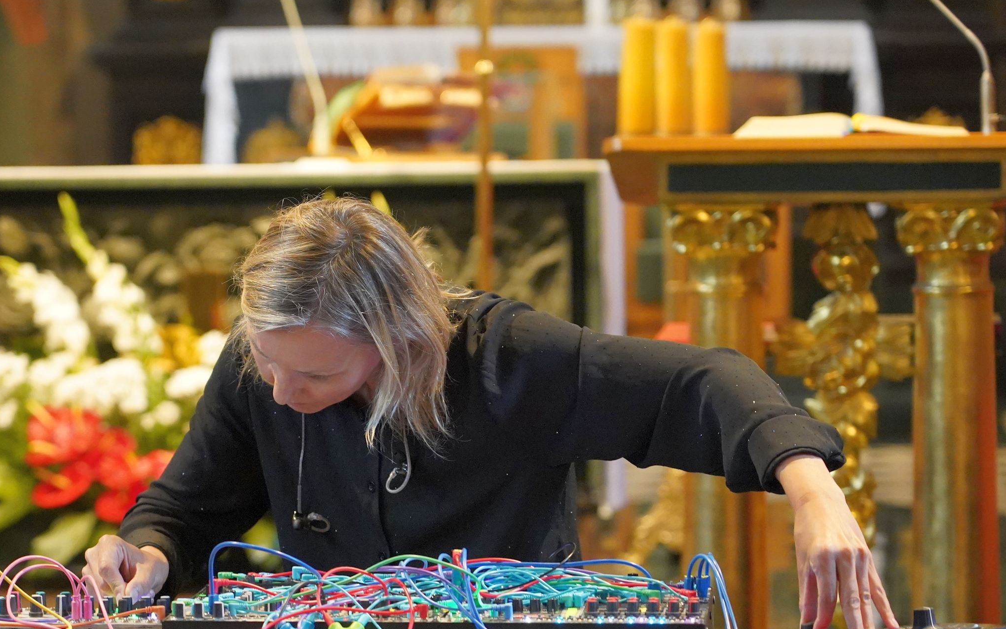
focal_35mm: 141
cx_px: 350
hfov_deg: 14.8
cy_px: 421
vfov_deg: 9.3
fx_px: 3866
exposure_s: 1/100
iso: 6400
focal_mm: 104
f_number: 4
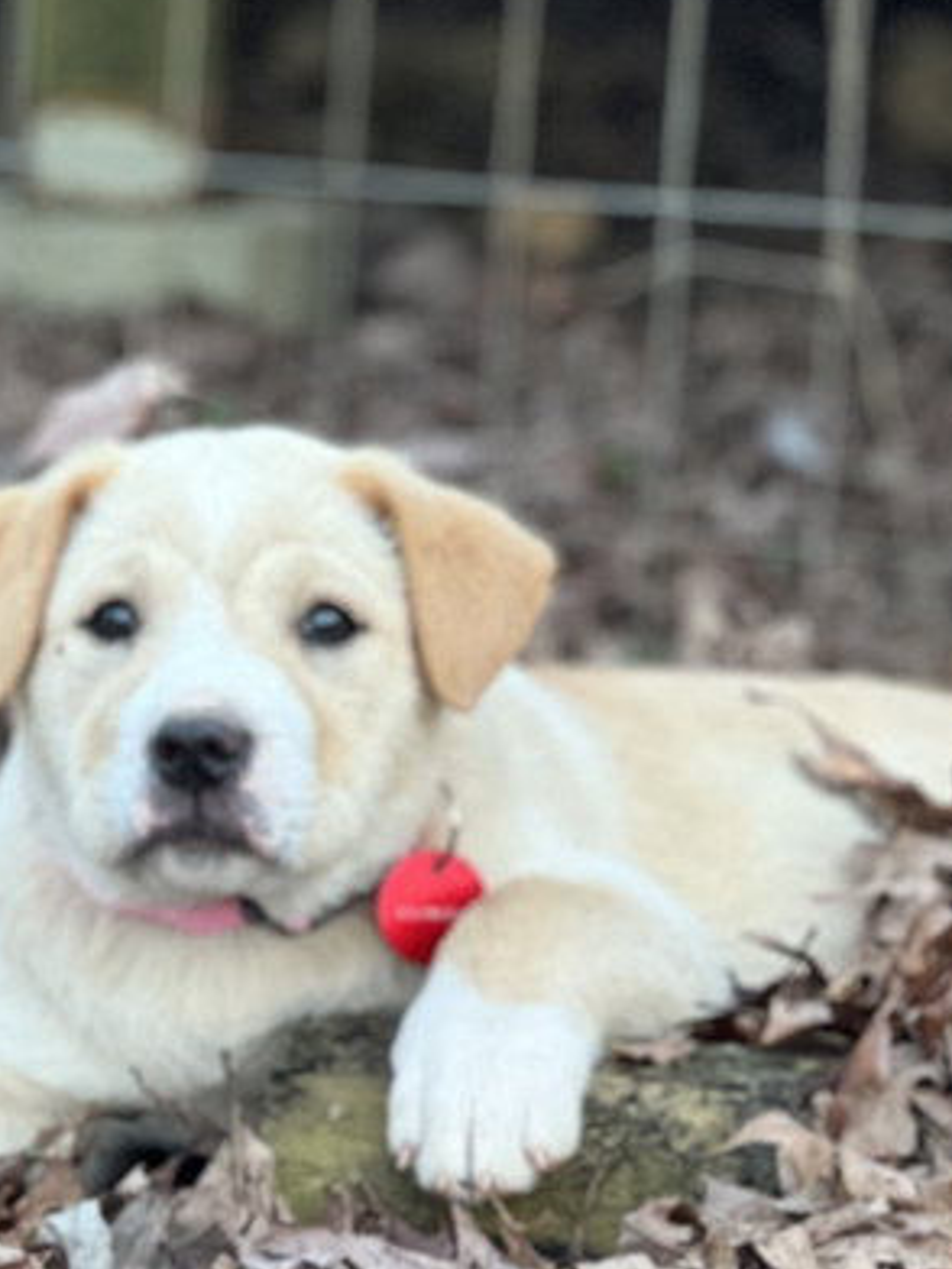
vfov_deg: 15.0
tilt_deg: -12.0
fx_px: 4804
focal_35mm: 131
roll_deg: -0.6
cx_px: 359
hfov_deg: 11.3
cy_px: 1031
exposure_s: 1/121
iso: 250
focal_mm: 9
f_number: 2.8
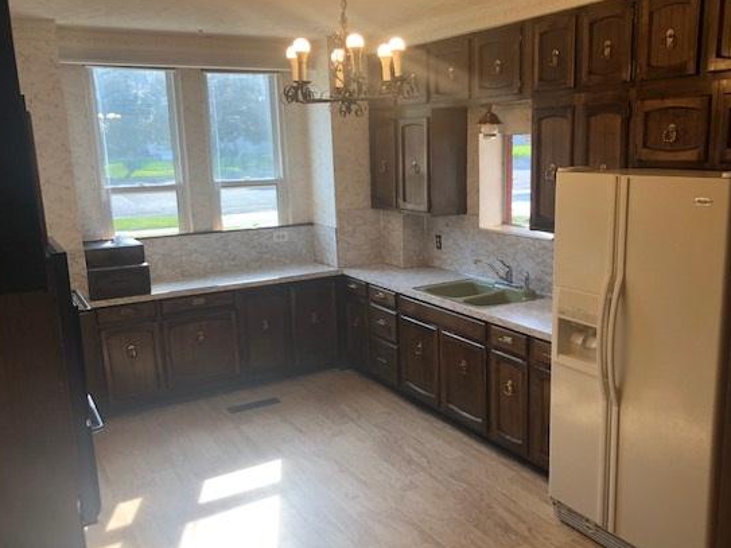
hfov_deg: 55.2
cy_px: 295
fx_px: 697
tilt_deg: -12.7
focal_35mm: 33
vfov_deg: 42.9
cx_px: 412
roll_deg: +1.2
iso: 40
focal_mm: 4
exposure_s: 1/120
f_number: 1.8
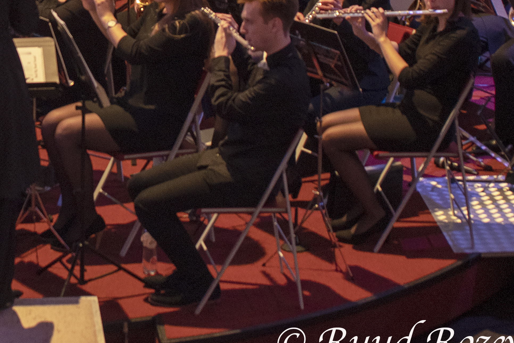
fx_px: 2699
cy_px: -10
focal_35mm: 189
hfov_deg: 10.8
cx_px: -17
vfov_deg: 7.2
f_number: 3.5
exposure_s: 1/60
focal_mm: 50
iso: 800
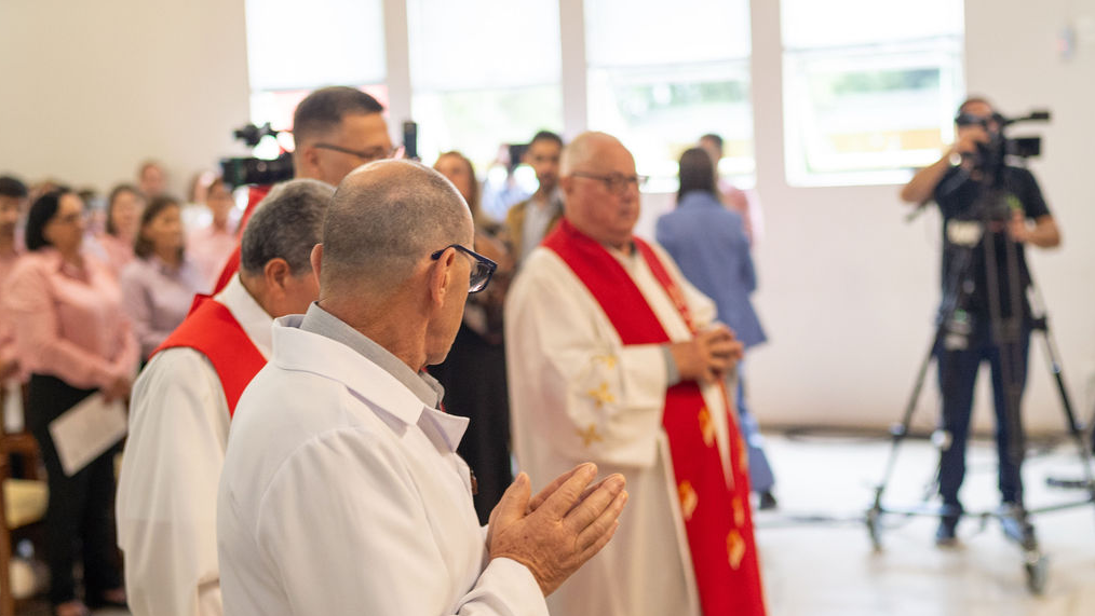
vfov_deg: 21.8
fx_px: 1597
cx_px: 545
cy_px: 290
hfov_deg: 37.8
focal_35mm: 55
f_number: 2
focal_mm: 35
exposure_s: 1/160
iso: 1000
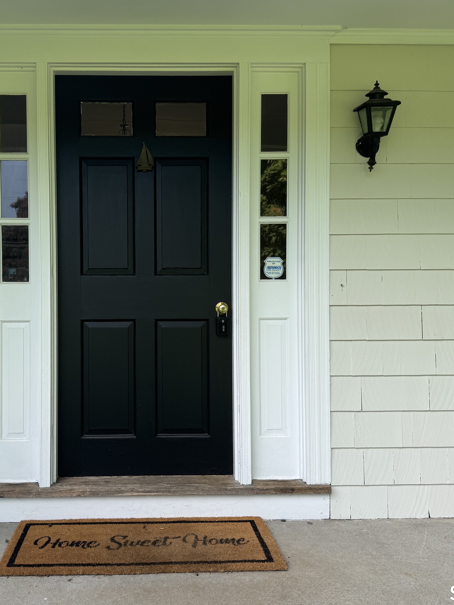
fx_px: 577
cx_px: 158
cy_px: 295
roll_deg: +0.2
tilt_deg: -1.6
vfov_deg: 55.3
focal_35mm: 33
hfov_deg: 42.5
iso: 80
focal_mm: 6.76
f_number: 1.78
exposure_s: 1/730
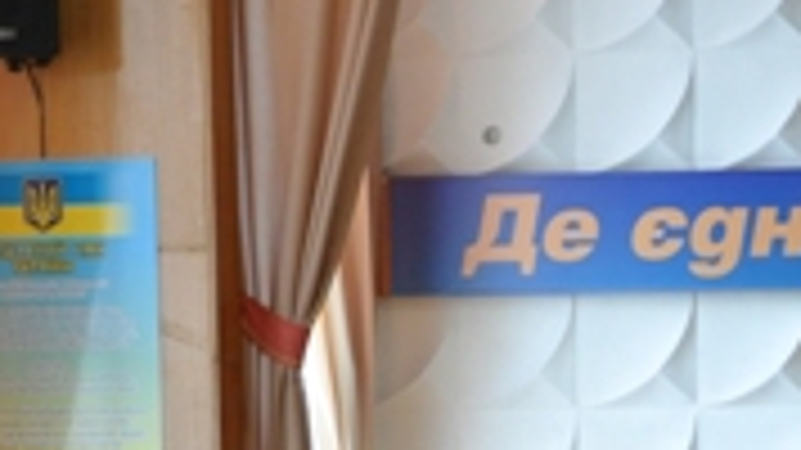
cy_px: 560
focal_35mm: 169
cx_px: 1130
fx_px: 3588
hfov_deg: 12.2
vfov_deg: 7.1
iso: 1000
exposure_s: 1/50
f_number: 4.2
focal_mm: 30
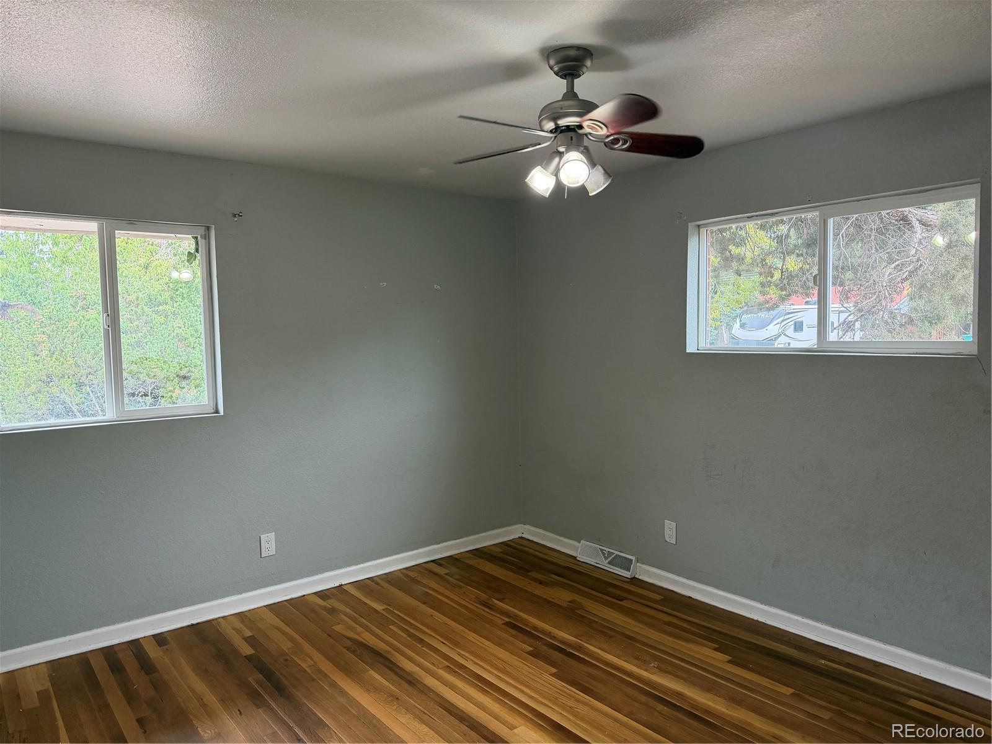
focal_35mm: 24
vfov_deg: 56.8
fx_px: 688
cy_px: 372
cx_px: 496
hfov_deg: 71.6
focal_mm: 6.76
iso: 250
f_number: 1.78
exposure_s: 1/120
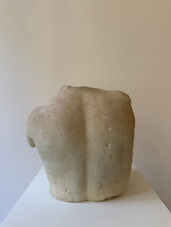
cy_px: 114
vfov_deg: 71.6
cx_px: 86
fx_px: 158
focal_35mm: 24
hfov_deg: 56.8
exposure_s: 1/121
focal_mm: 6.76
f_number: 1.78
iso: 160
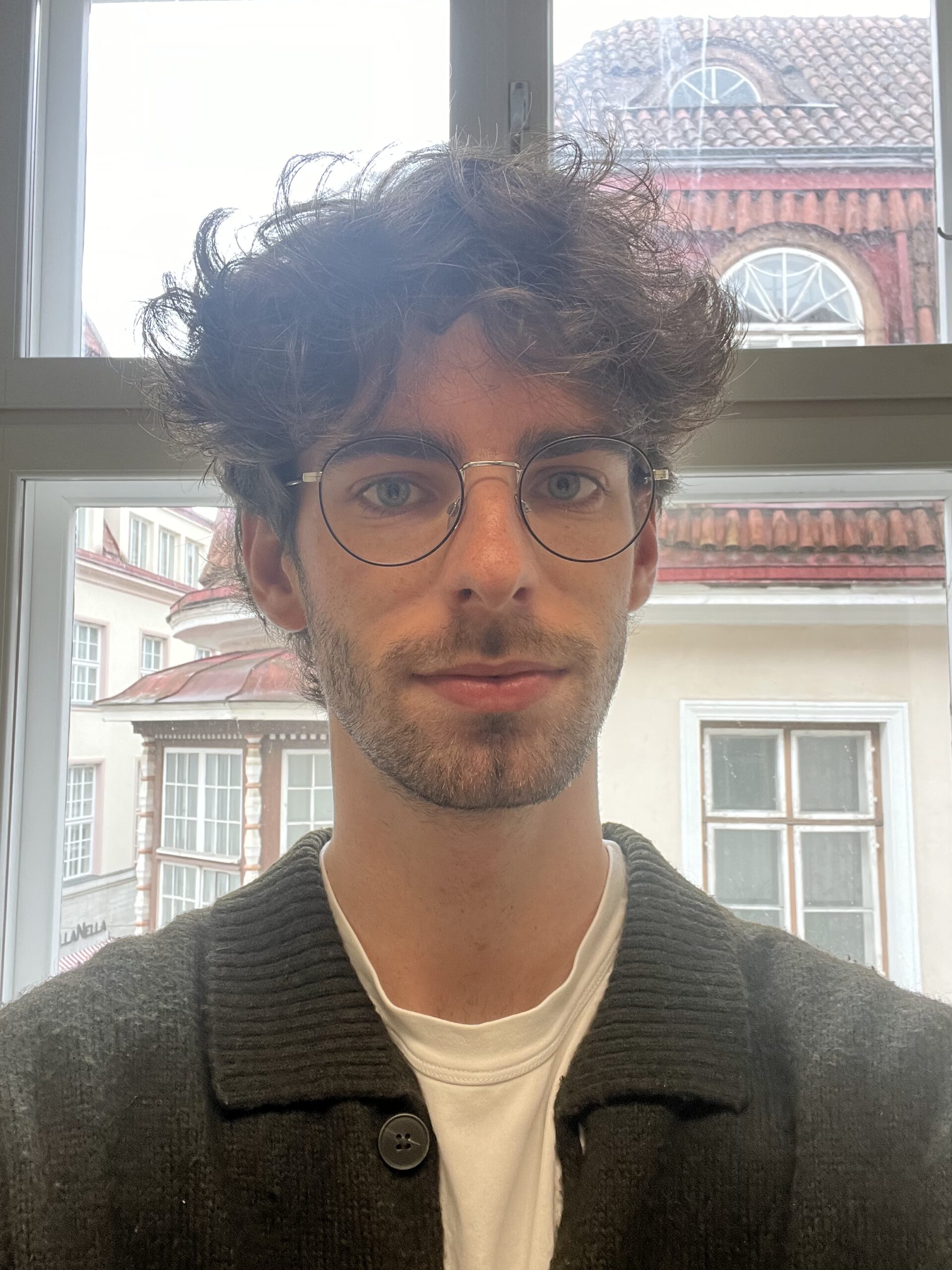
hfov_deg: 46.8
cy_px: 635
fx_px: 1100
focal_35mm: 30
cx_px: 476
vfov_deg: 60.0
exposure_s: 1/50
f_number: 2.2
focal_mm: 2.71
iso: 125
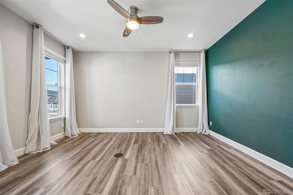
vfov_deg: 81.2
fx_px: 114
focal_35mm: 14
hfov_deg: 104.3
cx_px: 146
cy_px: 98
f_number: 10
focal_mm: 14
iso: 280
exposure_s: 1/15
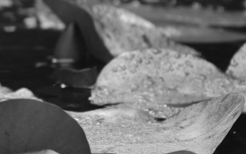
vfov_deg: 2.4
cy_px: 56
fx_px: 3681
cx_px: -19
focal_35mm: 549
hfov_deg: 3.8
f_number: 5.6
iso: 400
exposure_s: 1/160
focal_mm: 140
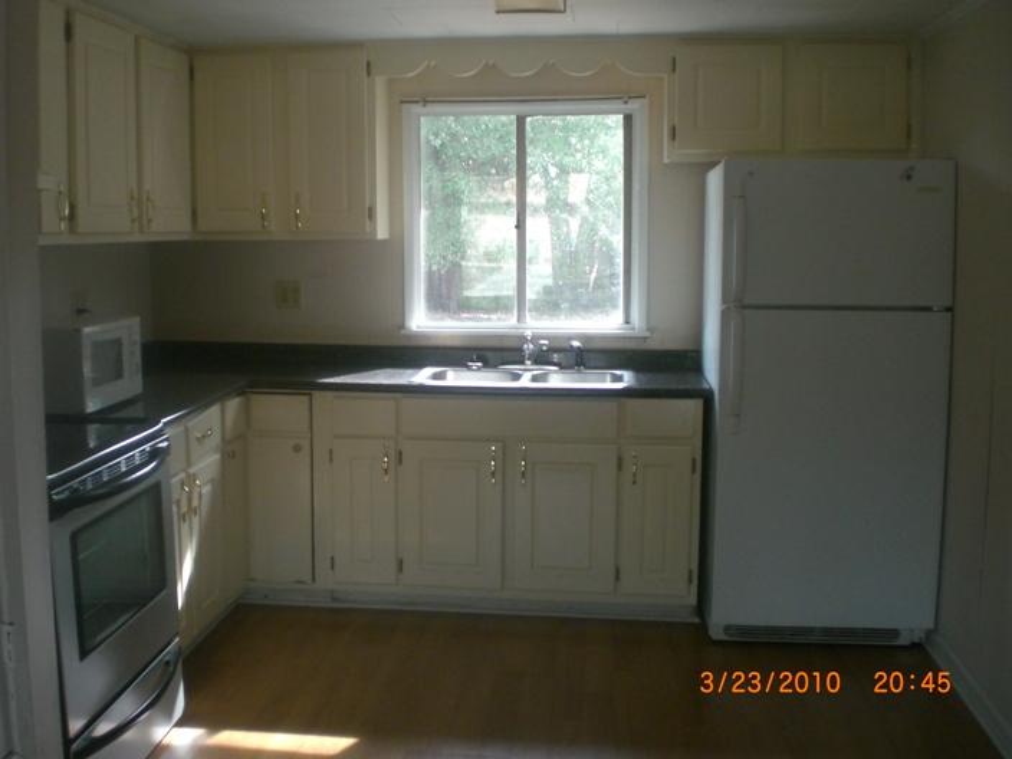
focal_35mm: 38
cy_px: 380
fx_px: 1111
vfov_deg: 37.7
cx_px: 506
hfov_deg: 49.0
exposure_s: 1/80
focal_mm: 6.3
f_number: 3.1
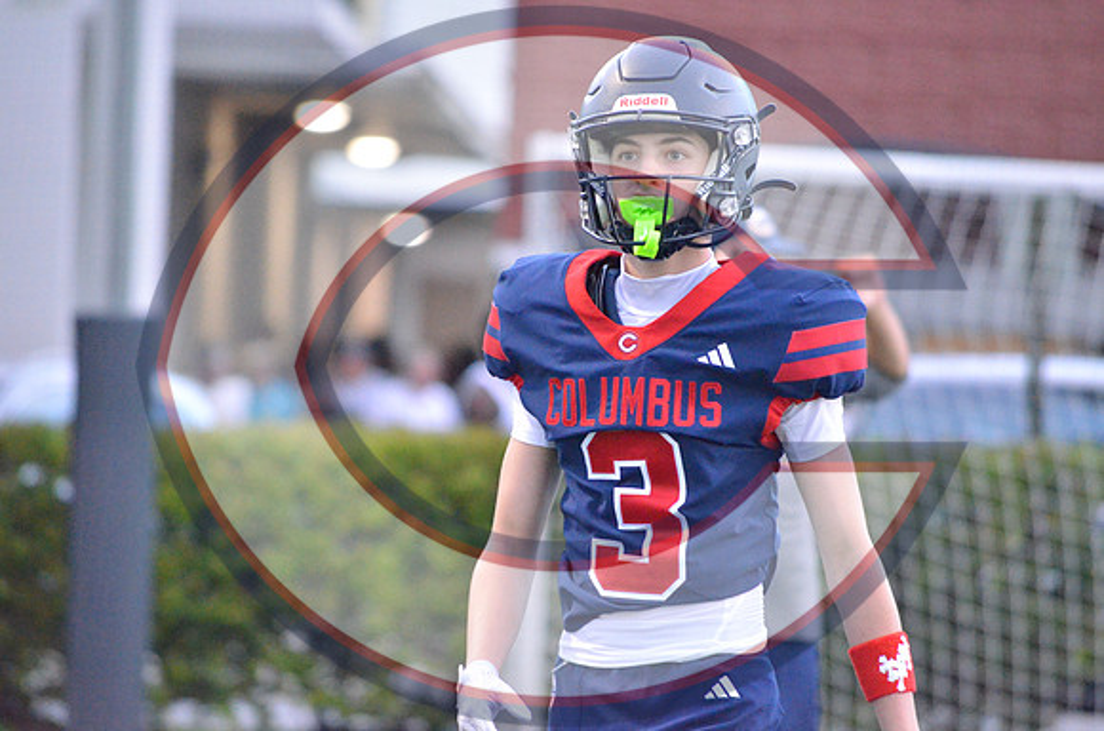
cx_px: 552
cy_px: 366
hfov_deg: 5.3
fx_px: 11934
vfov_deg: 3.5
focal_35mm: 390
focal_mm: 260
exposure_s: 1/500
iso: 5600
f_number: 5.6
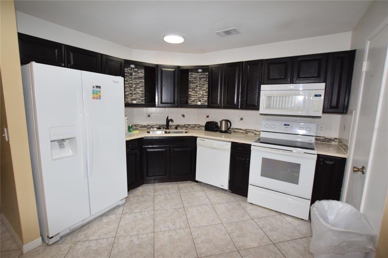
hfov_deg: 100.4
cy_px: 129
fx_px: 162
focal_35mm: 15
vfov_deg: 77.3
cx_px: 194
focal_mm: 10
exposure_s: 1/125
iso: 800
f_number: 5.6
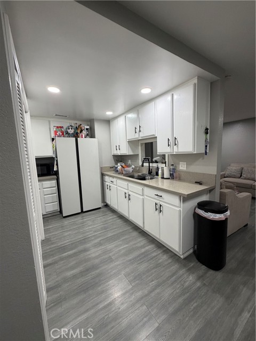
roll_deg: +1.0
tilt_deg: -6.6
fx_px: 138
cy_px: 170
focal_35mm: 14
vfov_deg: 102.1
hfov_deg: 85.7
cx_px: 128
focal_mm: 2.22
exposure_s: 1/120
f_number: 2.2
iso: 250
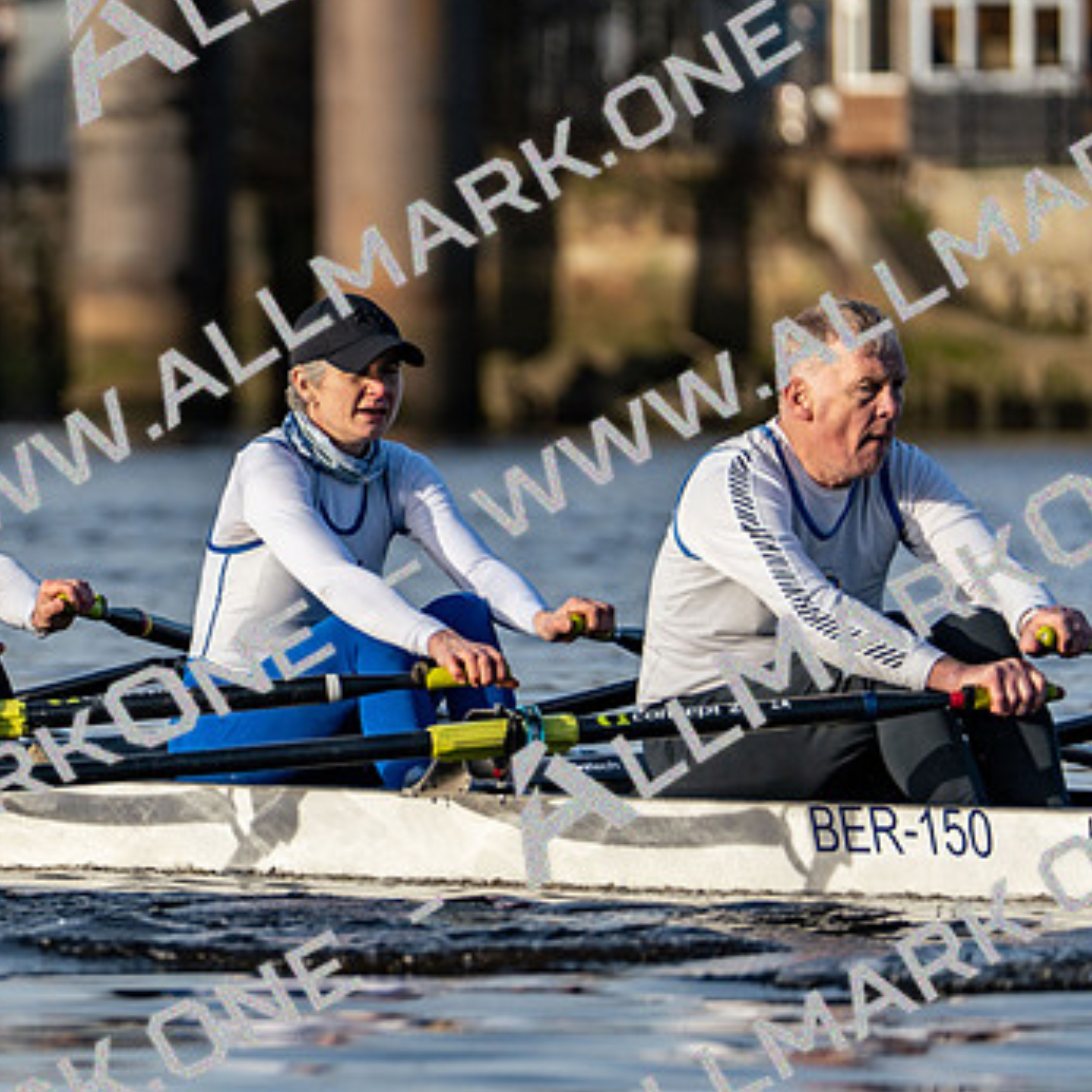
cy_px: 590
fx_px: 18024
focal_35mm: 505
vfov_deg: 3.5
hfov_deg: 3.5
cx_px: 241
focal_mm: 353
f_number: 6.3
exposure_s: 1/2000
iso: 500
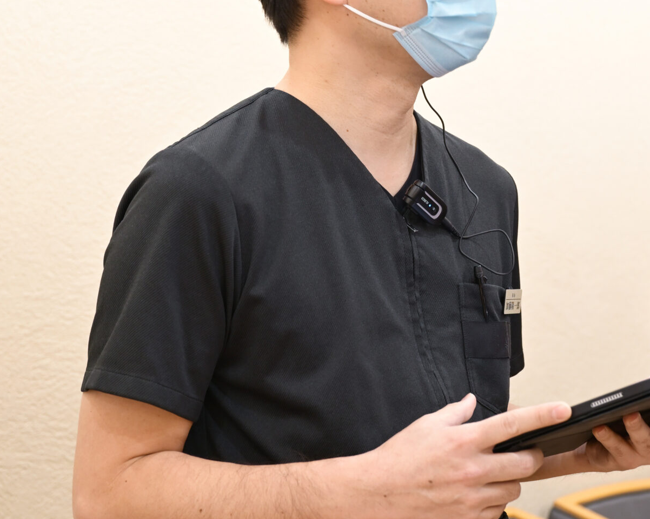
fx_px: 1731
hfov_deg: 20.9
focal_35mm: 90
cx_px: 552
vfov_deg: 17.0
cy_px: 144
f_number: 4
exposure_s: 1/60
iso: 400
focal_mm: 45
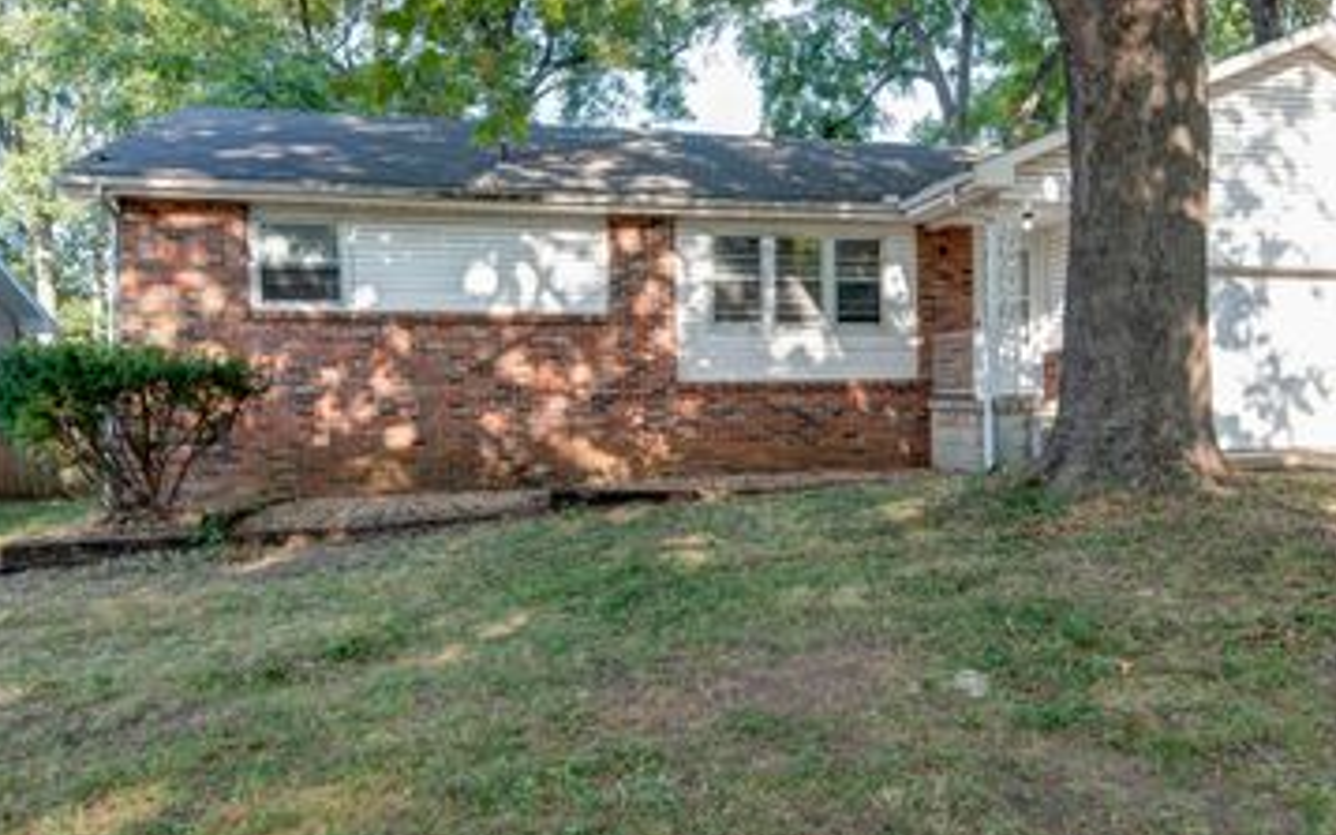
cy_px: 380
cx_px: 842
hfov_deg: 62.0
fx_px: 1092
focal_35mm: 30
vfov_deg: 41.8
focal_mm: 21
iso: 100
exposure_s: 1/20
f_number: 6.7
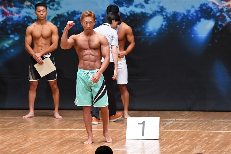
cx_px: 116
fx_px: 1924
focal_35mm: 300
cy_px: 77
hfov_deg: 6.9
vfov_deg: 4.6
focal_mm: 200
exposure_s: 1/400
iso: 8000
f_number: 5.6
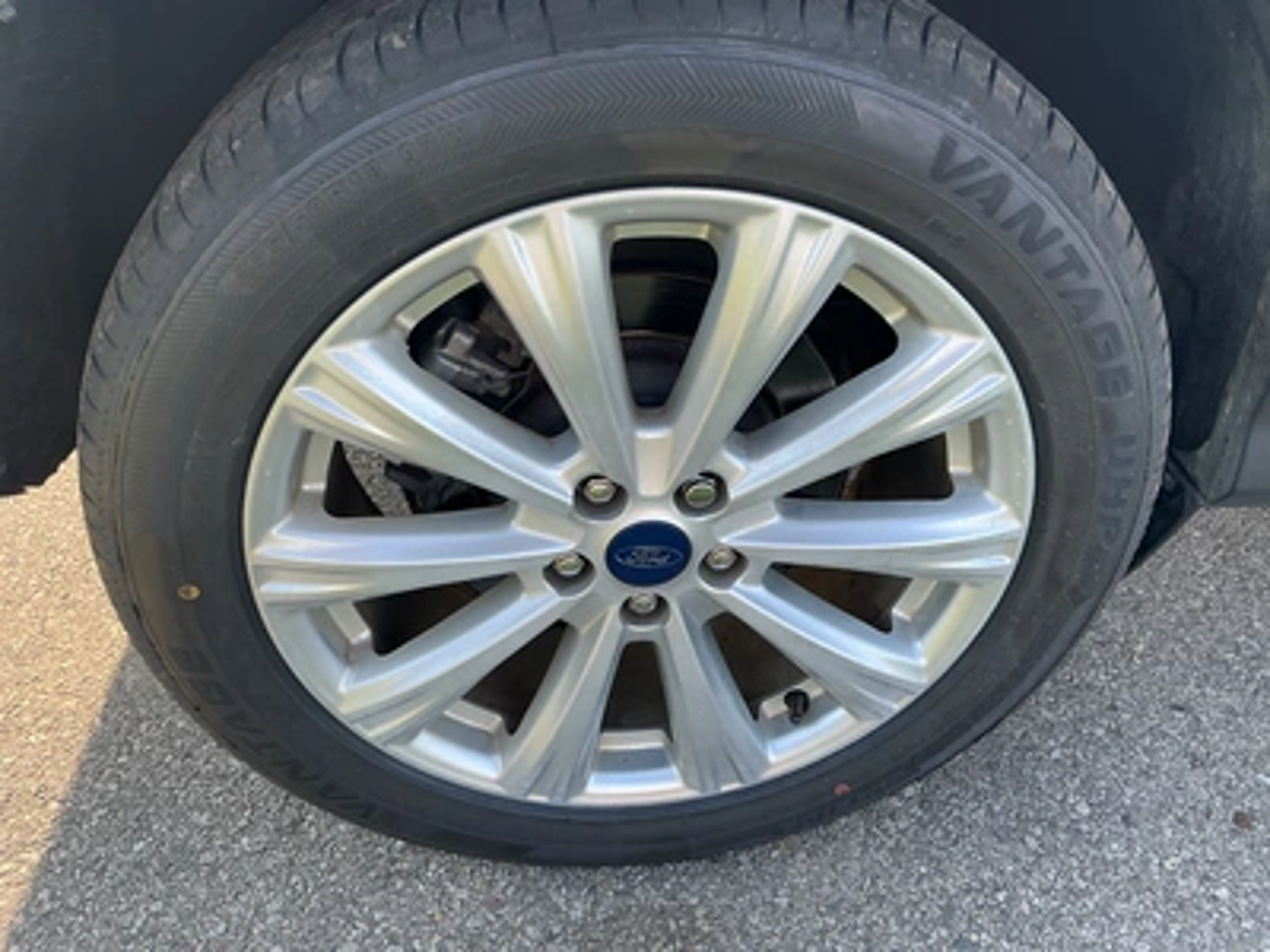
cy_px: 476
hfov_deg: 63.4
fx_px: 1027
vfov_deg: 49.7
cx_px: 635
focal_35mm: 28
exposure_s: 1/146
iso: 20
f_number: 1.8
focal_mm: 3
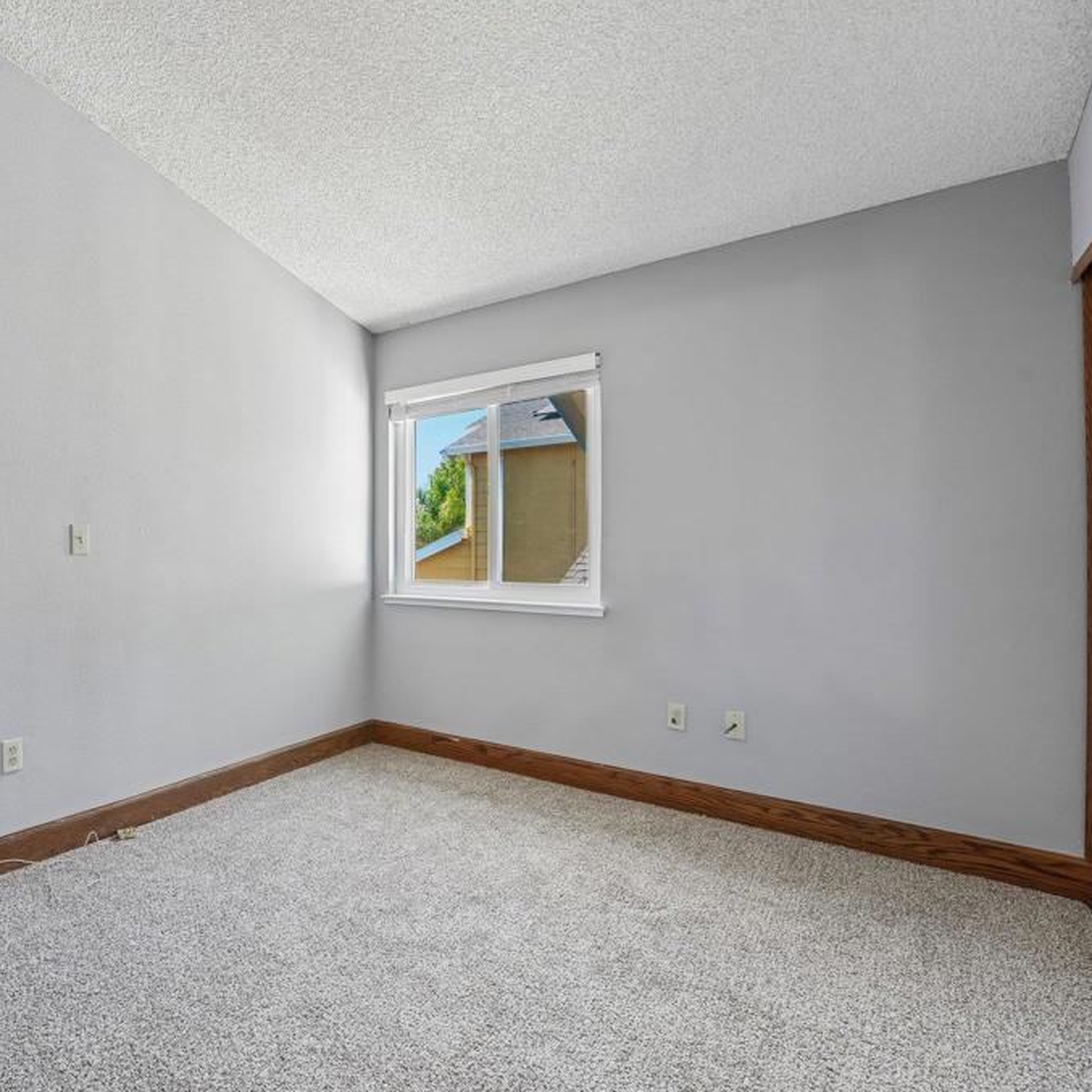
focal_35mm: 19
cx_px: 306
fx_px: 670
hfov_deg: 74.1
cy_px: 545
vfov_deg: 78.4
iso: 500
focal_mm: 14.6
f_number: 8
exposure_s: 1/15
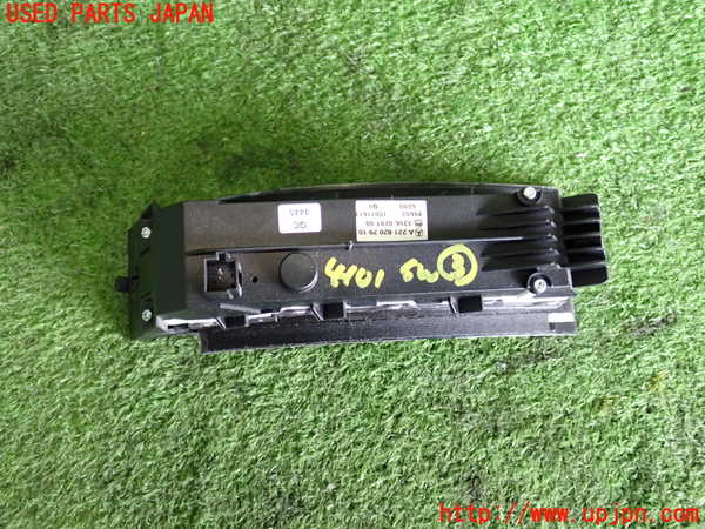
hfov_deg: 51.4
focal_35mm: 36
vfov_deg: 39.7
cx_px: 352
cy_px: 264
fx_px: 733
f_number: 2.5
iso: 500
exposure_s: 1/40
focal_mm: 6.37
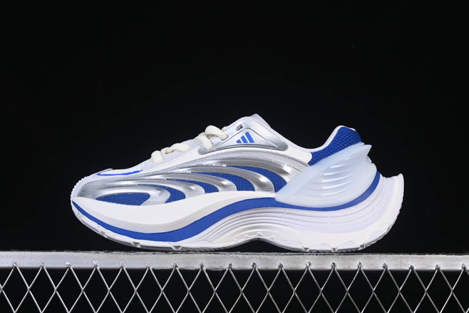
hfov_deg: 27.0
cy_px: 156
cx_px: 234
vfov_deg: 18.2
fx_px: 977
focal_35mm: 75
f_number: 8
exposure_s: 1/80
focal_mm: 50
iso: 160
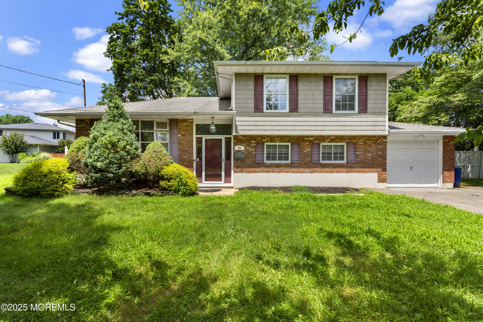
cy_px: 161
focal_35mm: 15
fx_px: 201
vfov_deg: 77.3
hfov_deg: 100.4
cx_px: 242
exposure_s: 1/320
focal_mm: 10
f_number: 8
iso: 250
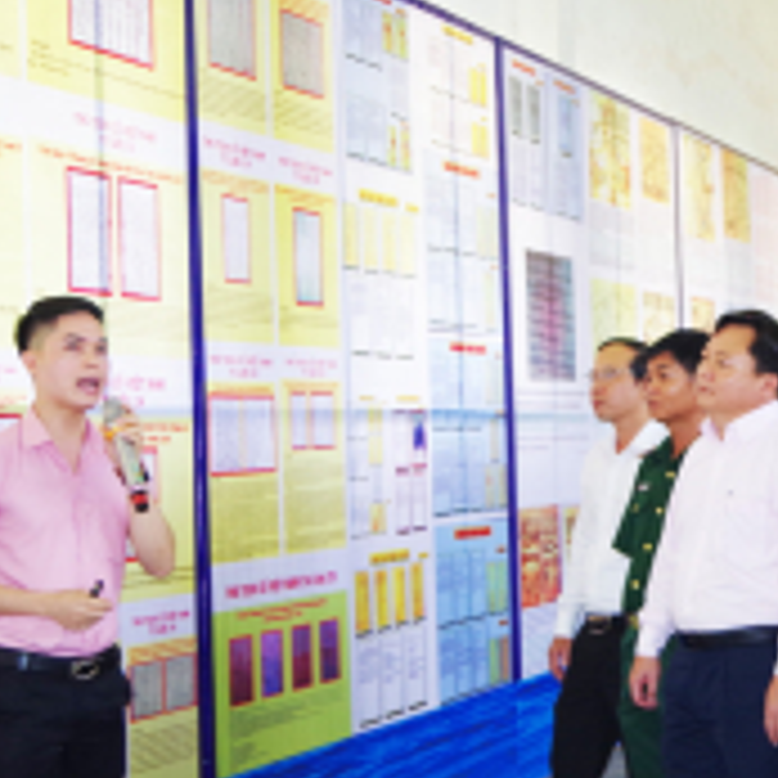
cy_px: 468
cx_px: 868
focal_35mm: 97
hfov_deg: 17.3
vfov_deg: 17.9
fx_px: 2466
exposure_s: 1/50
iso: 400
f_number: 4
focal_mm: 24
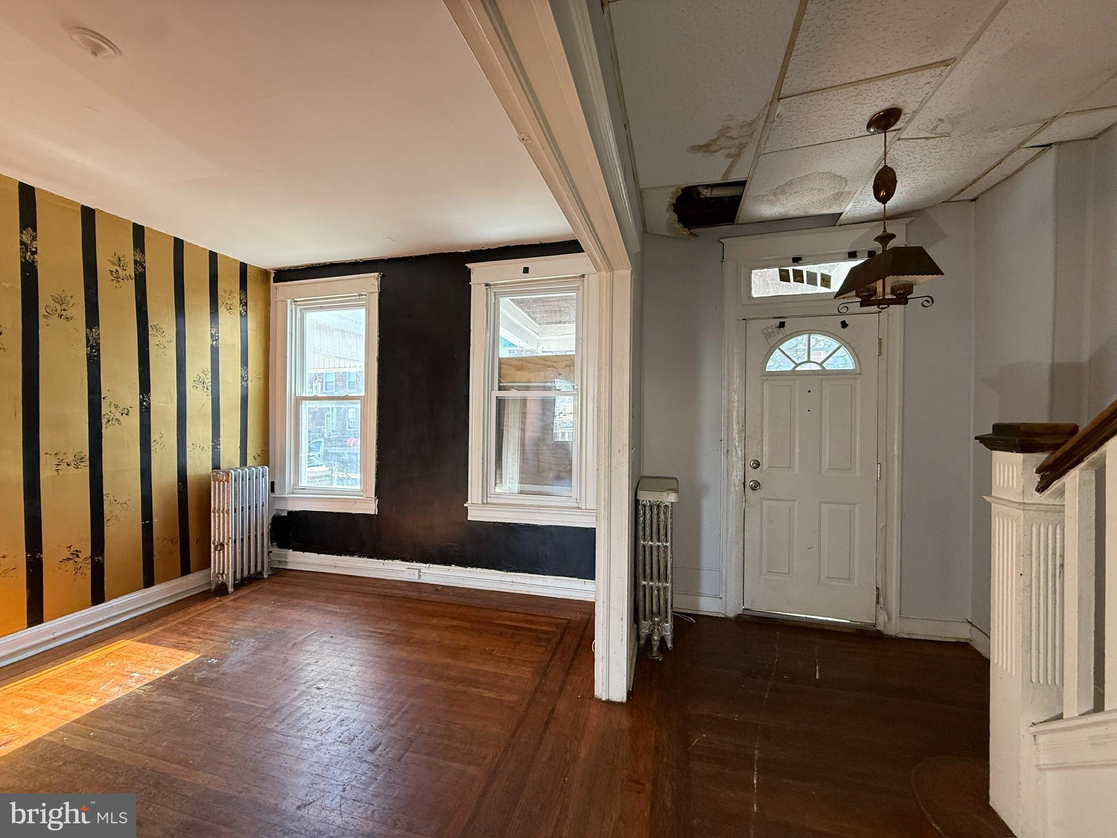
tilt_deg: +0.5
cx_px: 558
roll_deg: -0.7
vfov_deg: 85.7
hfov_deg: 102.1
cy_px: 419
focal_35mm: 14
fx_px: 452
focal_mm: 2.22
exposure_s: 1/99
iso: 200
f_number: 2.2
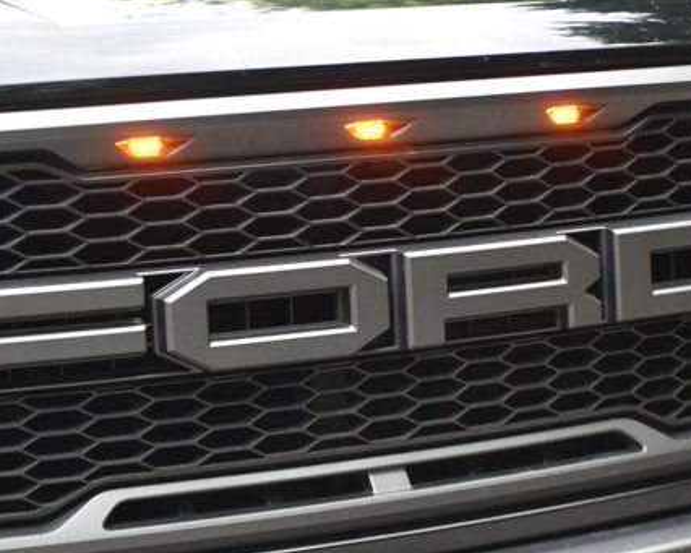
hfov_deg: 13.0
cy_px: 306
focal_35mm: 148
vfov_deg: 10.4
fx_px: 3027
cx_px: 297
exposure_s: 1/125
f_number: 4.5
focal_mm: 70
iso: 900
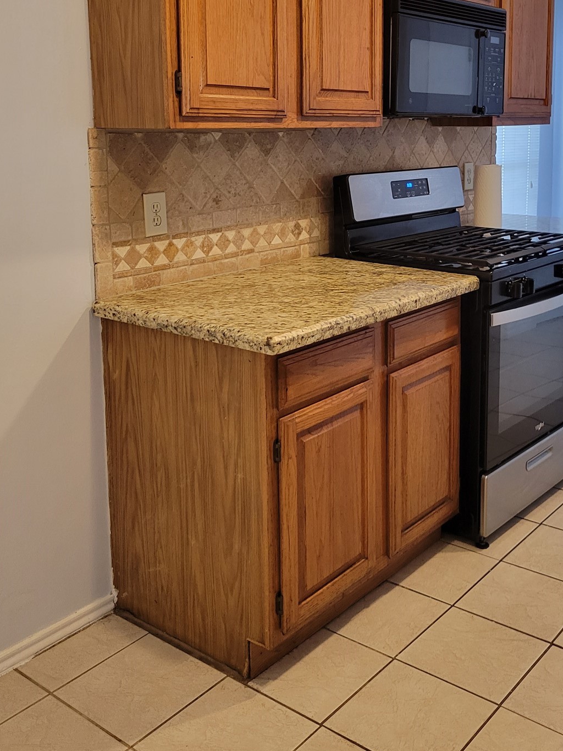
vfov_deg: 47.2
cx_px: 365
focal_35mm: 39
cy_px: 263
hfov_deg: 36.5
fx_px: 846
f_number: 1.8
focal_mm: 5.4
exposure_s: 1/40
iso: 400
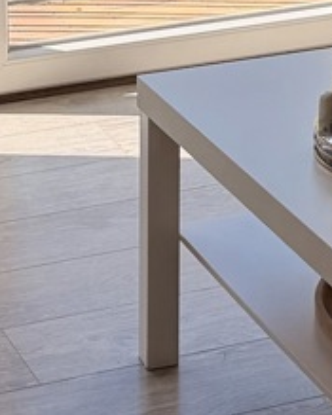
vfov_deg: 10.9
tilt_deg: -11.4
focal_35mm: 171
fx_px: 2102
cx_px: 330
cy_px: -212
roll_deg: +0.6
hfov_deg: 9.0
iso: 100
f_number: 1.78
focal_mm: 6.76
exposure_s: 1/1192
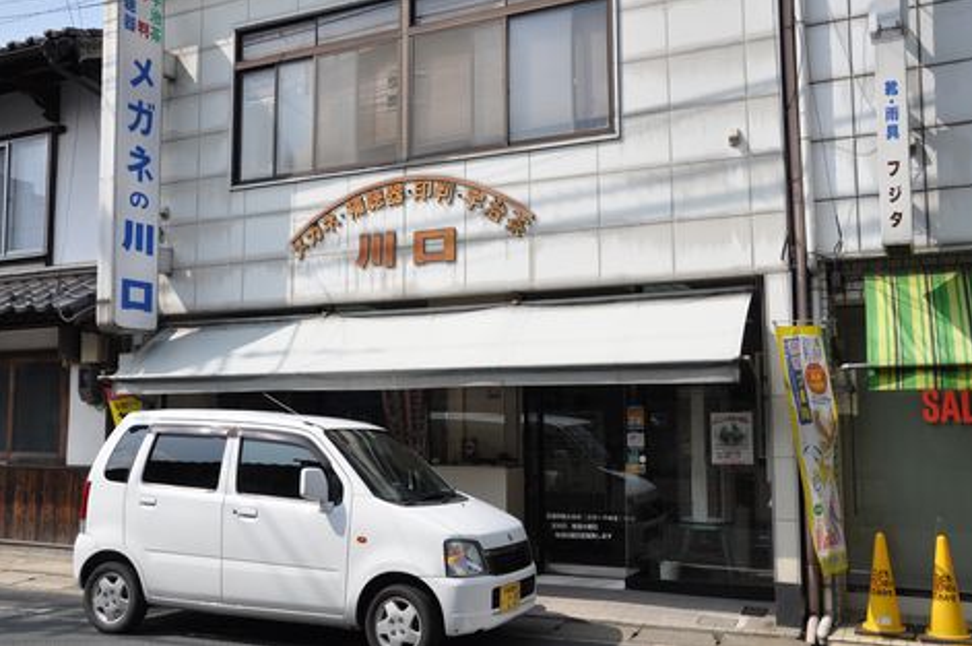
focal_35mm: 35
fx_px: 944
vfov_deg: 37.8
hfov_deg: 54.5
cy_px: 305
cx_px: 462
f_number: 5.6
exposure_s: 1/2000
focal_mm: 22
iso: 400
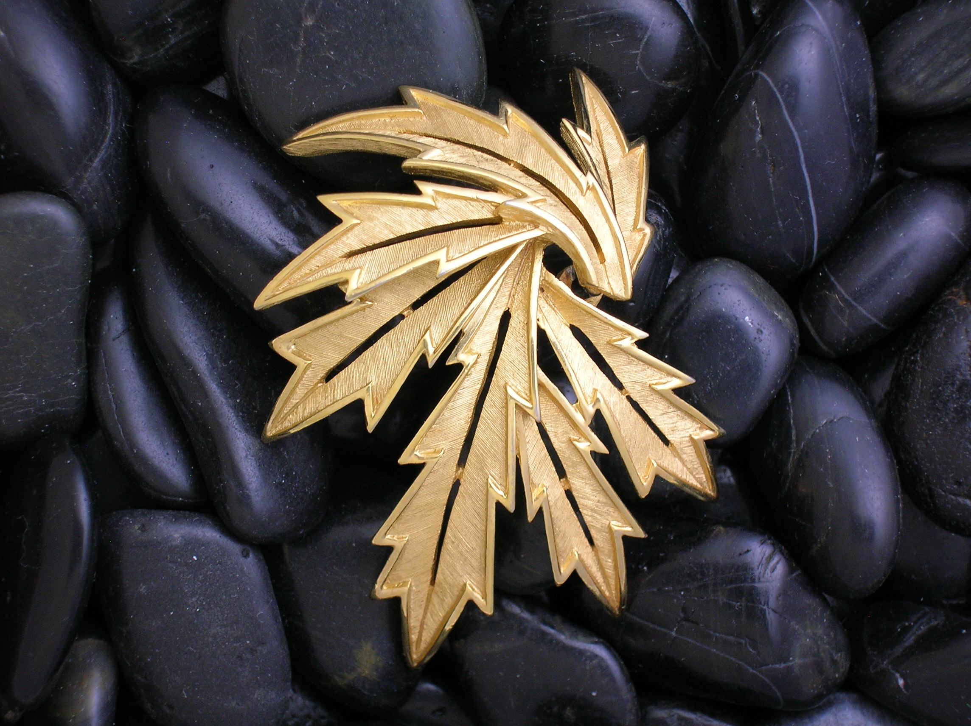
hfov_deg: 27.8
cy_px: 363
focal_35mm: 70
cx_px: 486
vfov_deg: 21.0
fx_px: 1962
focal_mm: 11.7
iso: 66
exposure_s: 1/3.8
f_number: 3.9
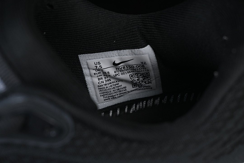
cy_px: 82
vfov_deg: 18.2
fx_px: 508
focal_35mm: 75
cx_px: 122
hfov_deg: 27.0
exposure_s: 1/50
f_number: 6.3
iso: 160
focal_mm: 50
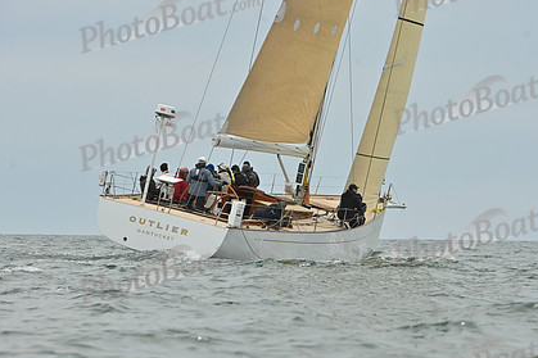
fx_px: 4138
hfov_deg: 7.4
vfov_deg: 5.0
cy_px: 187
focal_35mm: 277
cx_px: 327
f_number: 9
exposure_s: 1/1250
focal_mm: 200
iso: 320
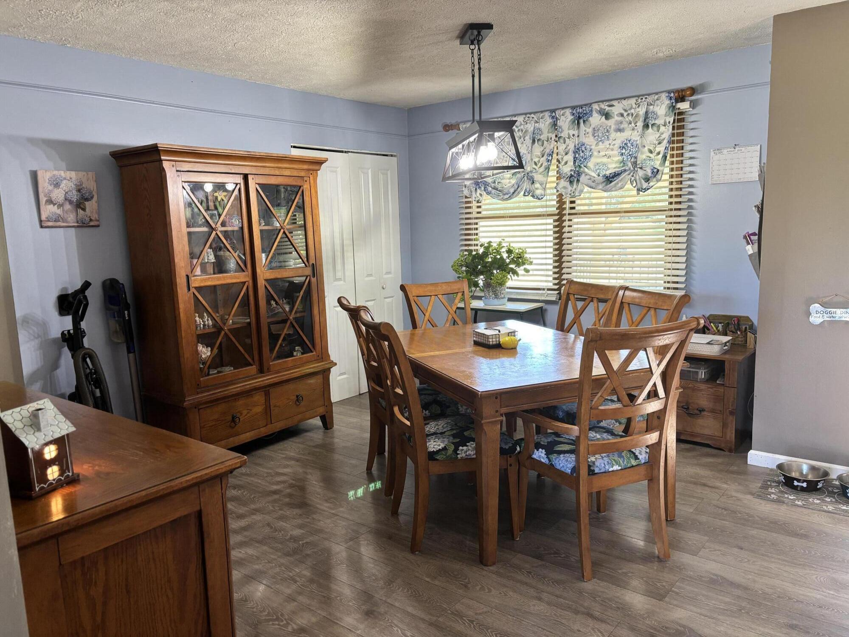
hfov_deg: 67.3
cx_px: 424
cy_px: 318
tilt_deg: -8.7
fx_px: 638
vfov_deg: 53.1
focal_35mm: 26
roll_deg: +1.8
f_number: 1.6
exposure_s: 1/60
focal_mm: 5.96
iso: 125
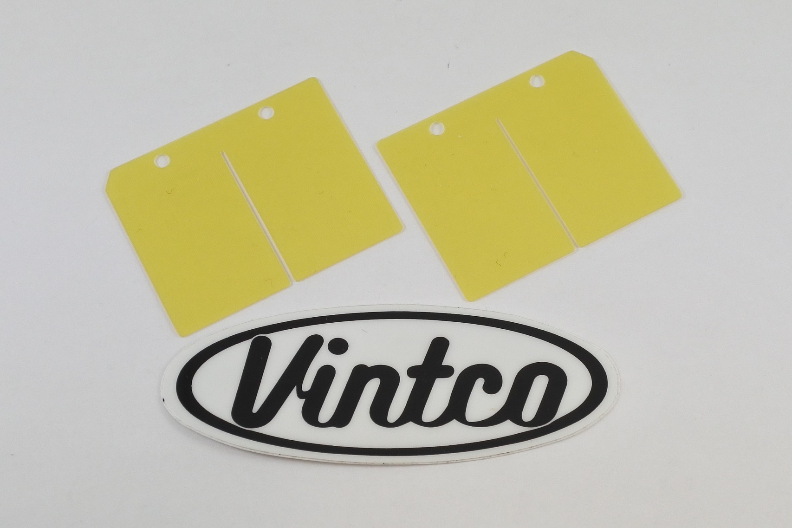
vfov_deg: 35.0
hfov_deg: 50.7
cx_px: 396
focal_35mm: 38
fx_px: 836
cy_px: 264
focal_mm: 14.3
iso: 400
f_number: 4
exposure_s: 1/200
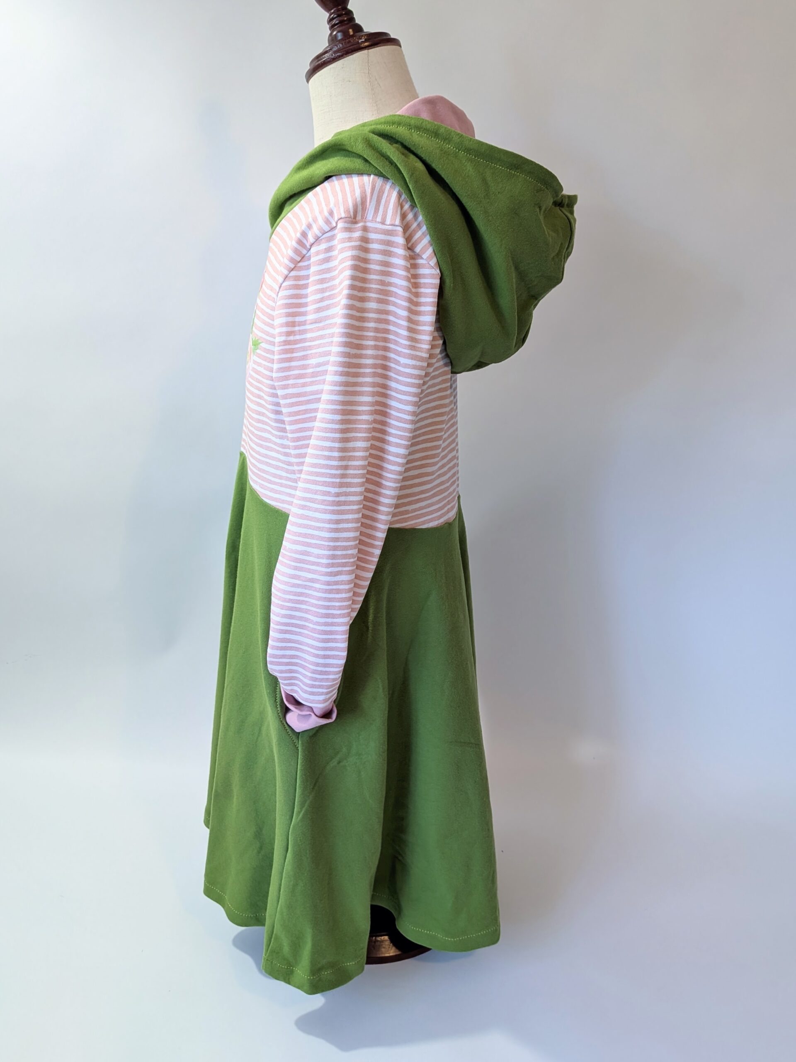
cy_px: 531
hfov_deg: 56.8
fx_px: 736
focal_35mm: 24
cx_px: 398
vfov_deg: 71.6
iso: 46
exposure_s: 1/24
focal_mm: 4.53
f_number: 1.7
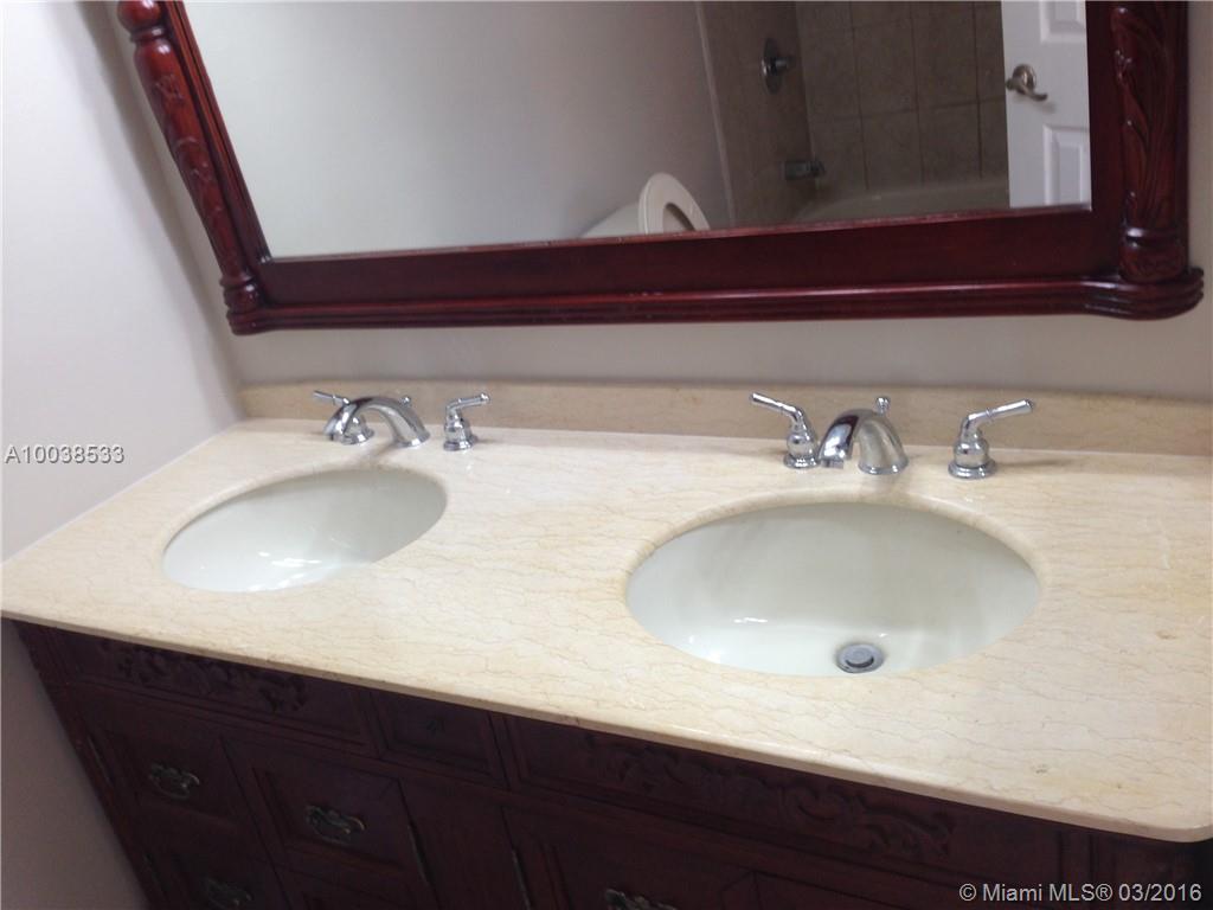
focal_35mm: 33
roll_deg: +12.5
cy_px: 455
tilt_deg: -22.5
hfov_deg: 55.4
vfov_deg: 42.9
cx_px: 606
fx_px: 1156
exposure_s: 1/30
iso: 50
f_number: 2.4
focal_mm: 4.12
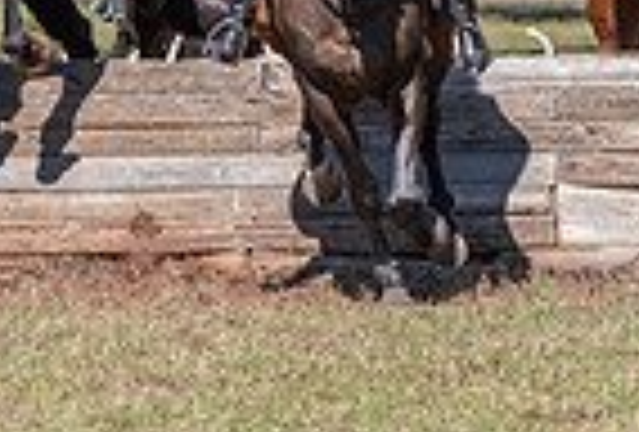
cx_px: 274
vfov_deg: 3.0
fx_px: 8307
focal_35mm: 466
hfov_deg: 4.4
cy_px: -277
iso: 280
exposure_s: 1/400
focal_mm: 98
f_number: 4
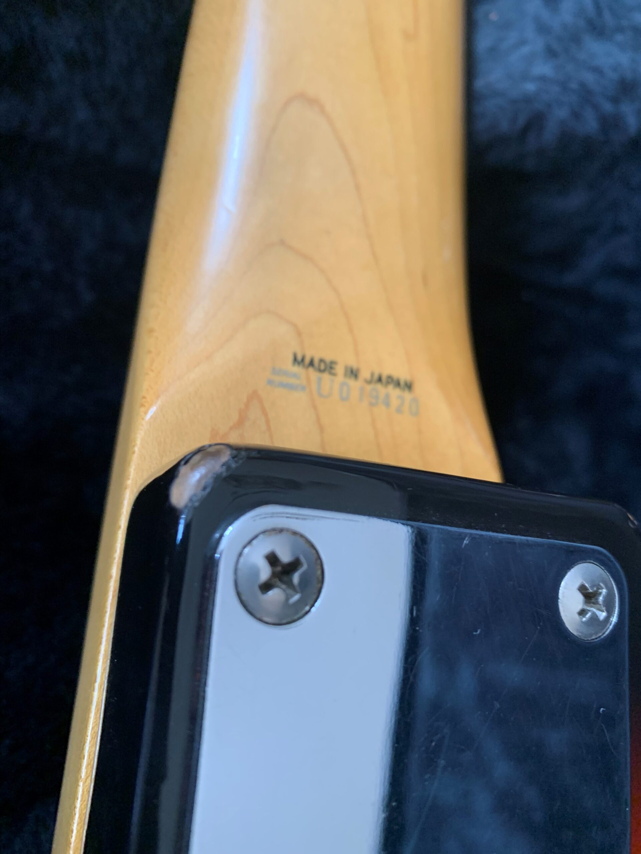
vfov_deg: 67.3
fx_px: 642
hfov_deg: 53.1
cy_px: 427
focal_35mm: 26
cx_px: 320
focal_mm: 4.25
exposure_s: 1/60
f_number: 1.8
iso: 125
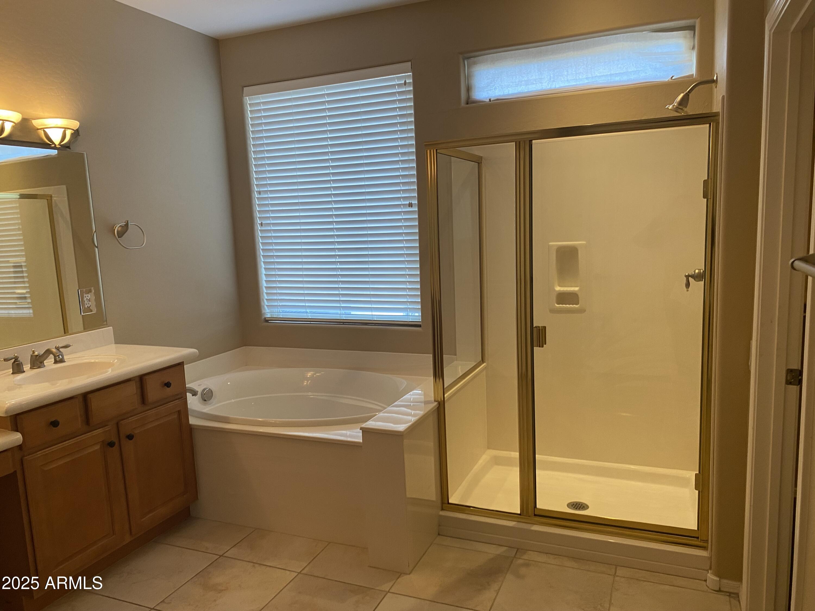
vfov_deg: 53.1
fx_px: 612
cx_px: 408
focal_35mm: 26
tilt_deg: -7.1
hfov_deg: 67.3
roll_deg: +2.6
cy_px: 306
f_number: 1.8
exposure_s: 1/60
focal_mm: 4.25
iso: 100
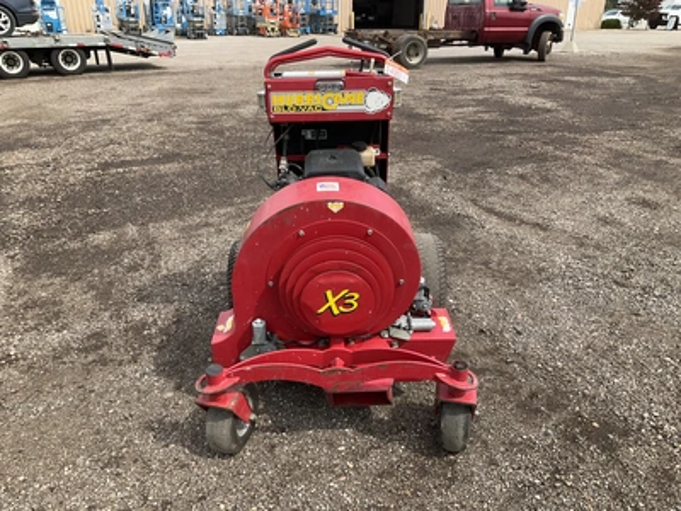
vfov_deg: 48.2
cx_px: 340
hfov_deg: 61.7
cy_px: 256
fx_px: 571
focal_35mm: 29
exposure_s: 1/816
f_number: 1.8
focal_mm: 3
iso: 25
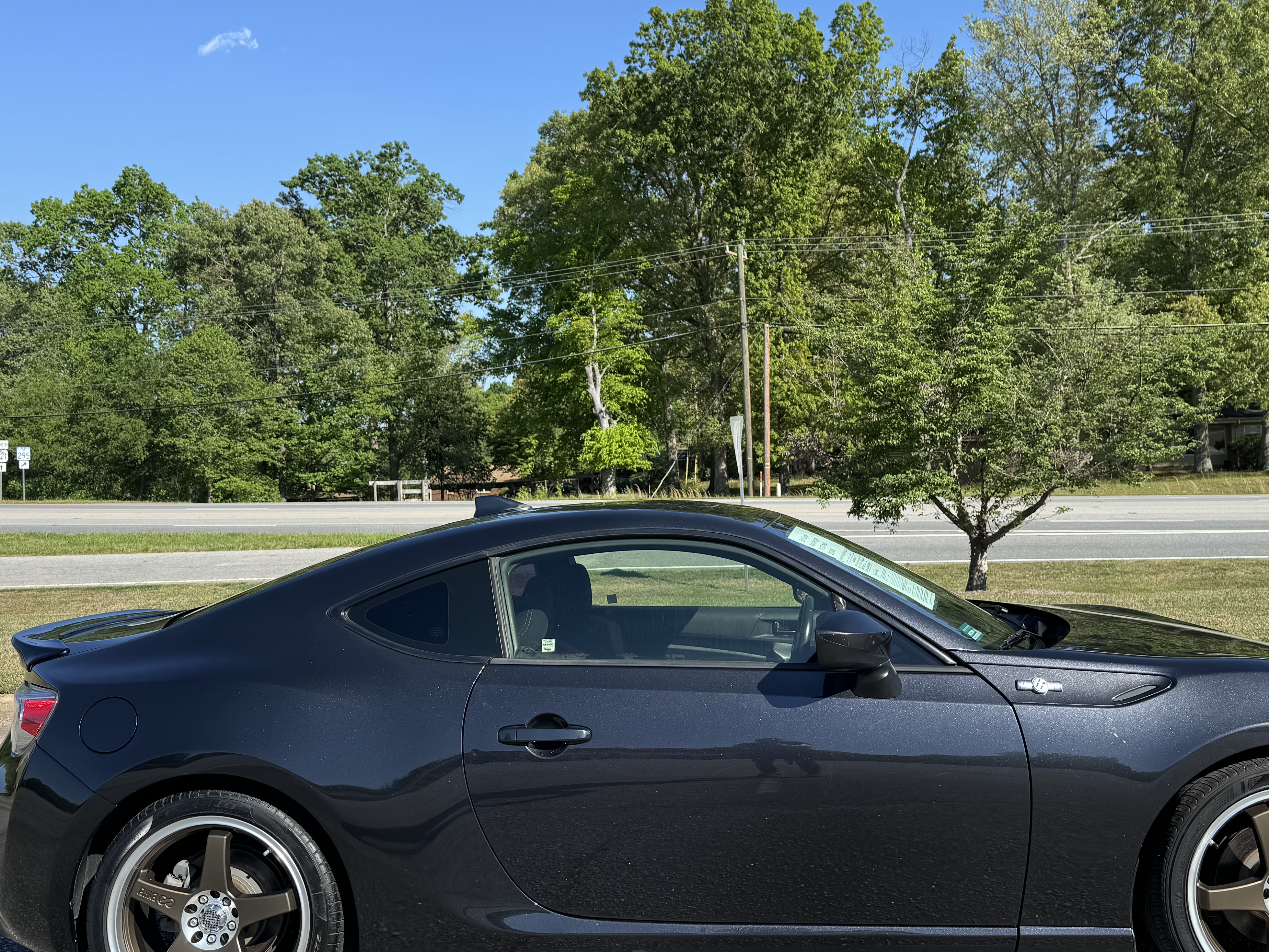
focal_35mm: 35
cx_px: 686
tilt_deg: +0.1
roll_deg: +2.2
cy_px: 431
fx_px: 1283
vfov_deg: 40.7
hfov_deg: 52.6
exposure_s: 1/2604
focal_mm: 6.76
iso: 80
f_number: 1.78
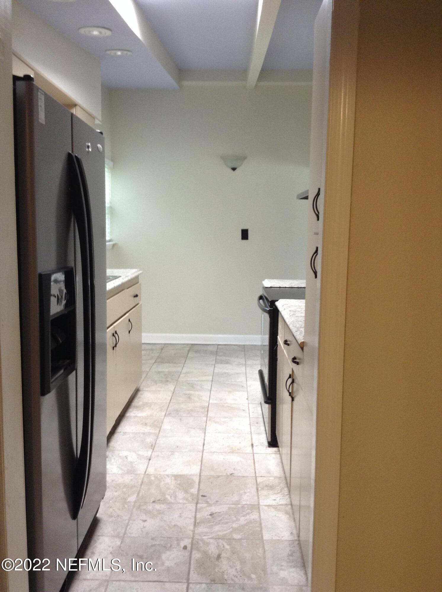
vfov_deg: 55.4
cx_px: 221
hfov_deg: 42.8
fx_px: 564
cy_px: 296
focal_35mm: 33
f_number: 2.4
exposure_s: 1/25
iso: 80
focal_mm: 3.3
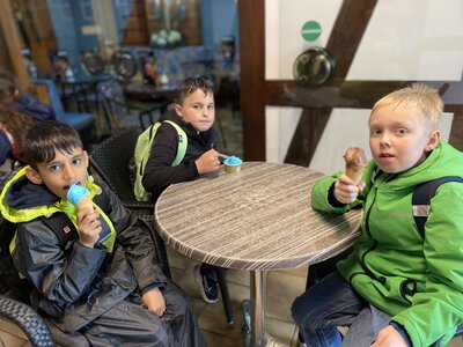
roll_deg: +3.4
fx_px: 348
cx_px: 232
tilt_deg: -24.2
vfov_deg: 53.1
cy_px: 174
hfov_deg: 67.3
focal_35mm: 26
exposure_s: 1/50
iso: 200
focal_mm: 4.25
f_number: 1.8
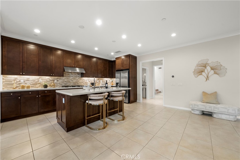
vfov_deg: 85.4
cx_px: 120
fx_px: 87
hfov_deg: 108.3
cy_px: 80
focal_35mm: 13
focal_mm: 13
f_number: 8
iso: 800
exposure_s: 1/4
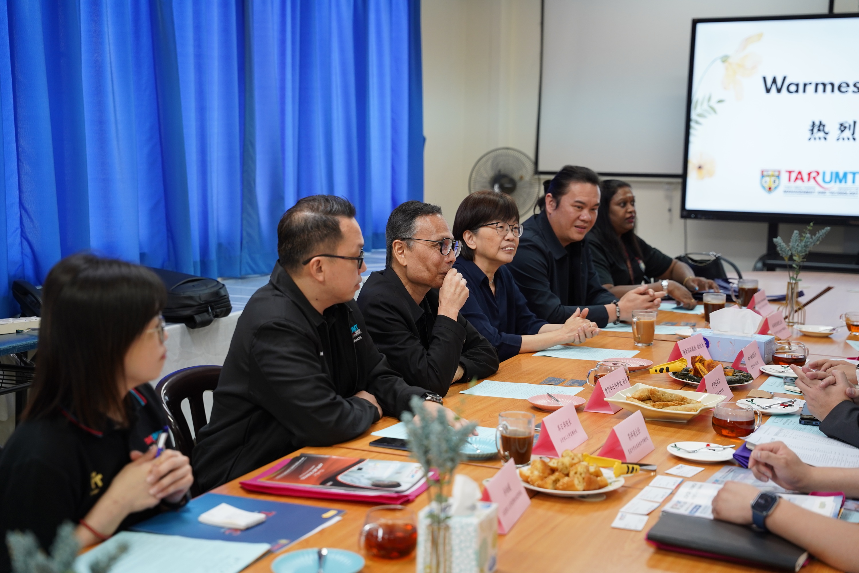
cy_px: 286
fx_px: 1341
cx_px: 430
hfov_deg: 35.5
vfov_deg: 24.1
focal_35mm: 56
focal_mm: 56.2
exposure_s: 1/125
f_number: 3.2
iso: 800
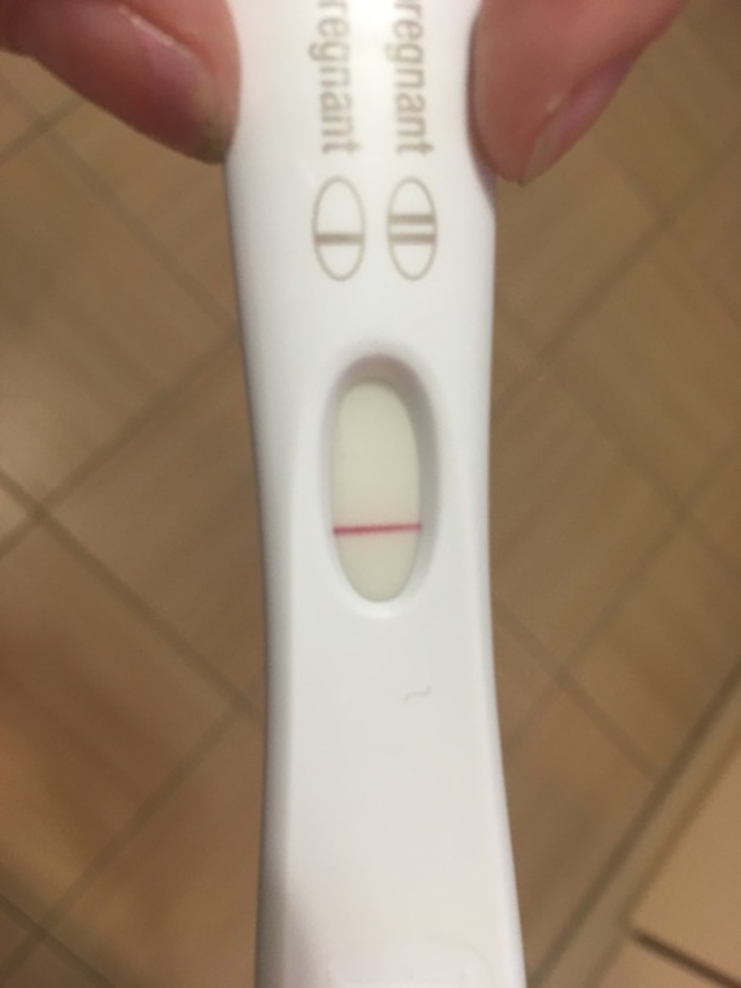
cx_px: 370
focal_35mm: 29
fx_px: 828
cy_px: 494
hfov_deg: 48.2
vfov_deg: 61.7
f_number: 2.2
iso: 125
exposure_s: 1/33
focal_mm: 4.15
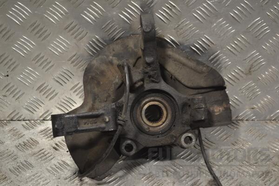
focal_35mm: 72
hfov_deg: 28.1
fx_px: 558
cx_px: 140
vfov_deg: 18.9
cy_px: 93
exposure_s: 1/60
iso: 450
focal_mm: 48
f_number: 5.3
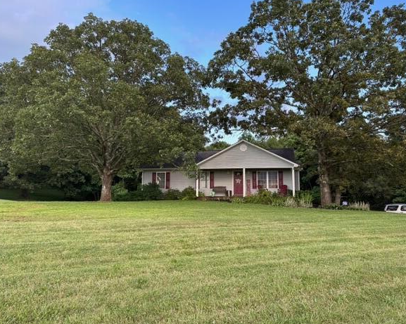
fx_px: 312
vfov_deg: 54.9
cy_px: 163
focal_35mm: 26
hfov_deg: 66.0
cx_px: 216
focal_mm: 6.86
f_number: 1.78
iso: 80
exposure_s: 1/594
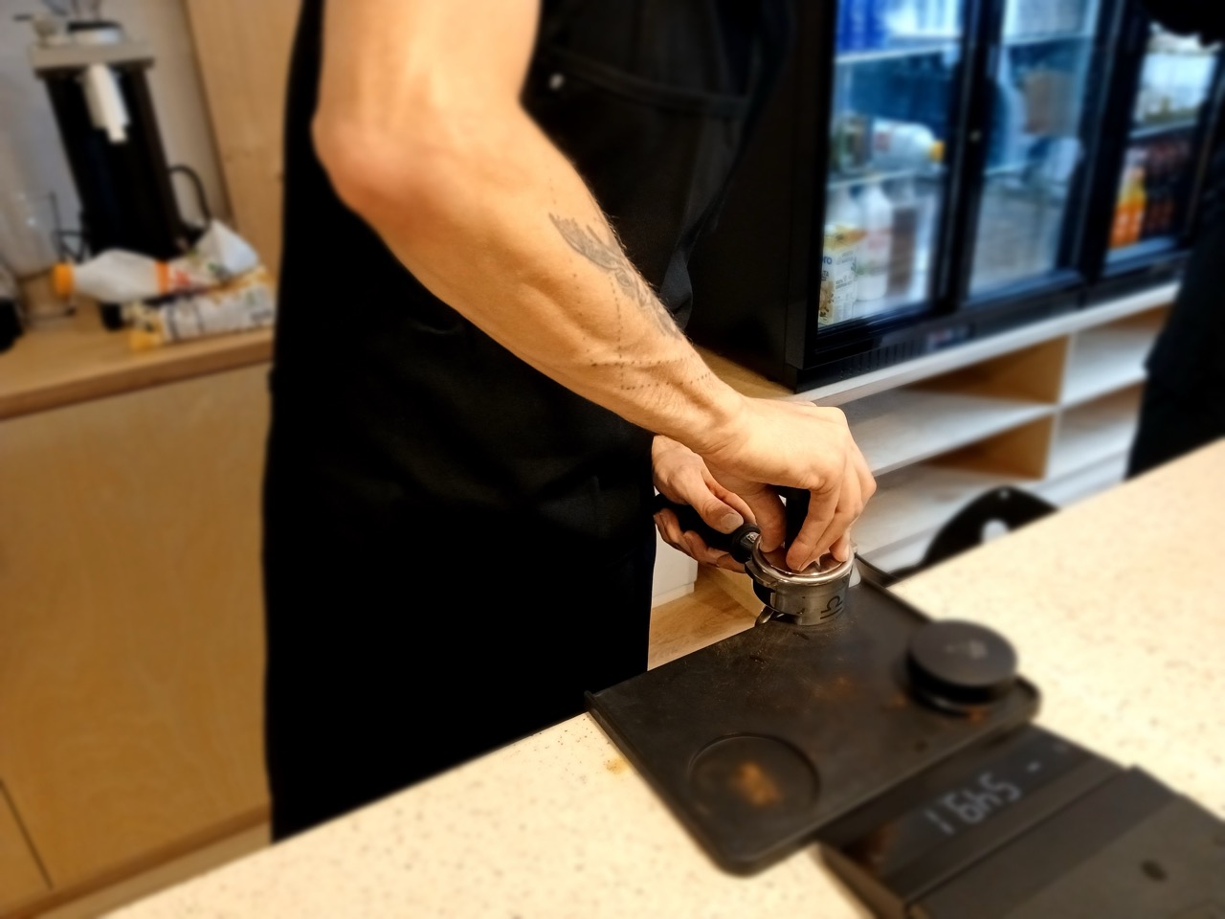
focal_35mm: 26
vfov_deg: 53.1
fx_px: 920
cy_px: 460
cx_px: 612
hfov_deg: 67.3
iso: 320
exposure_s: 1/50
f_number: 1.8
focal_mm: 3.98
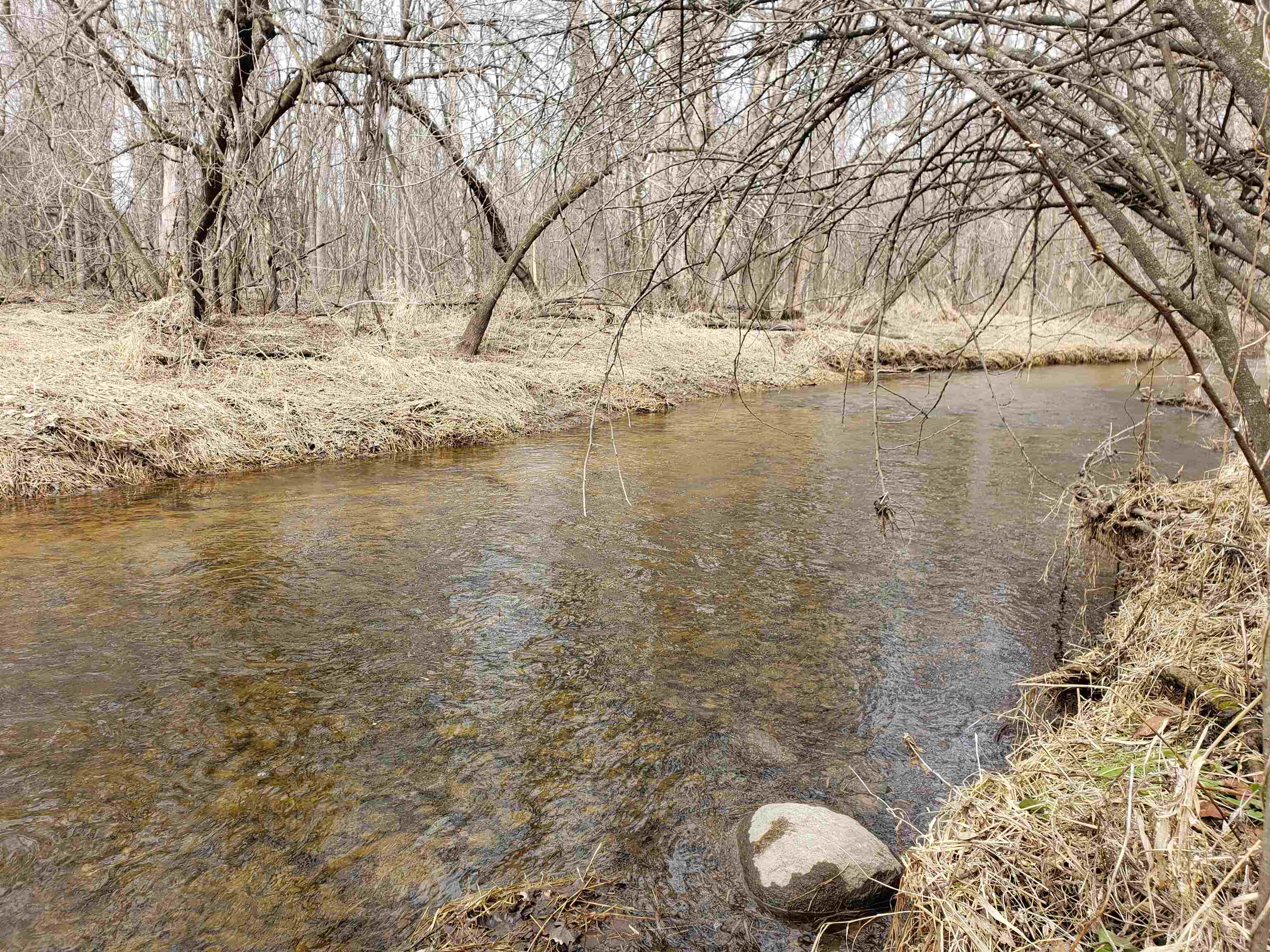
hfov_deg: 67.3
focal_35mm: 26
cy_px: 476
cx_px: 635
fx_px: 954
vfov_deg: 53.1
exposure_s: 1/249
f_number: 2.4
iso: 50
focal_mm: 4.3
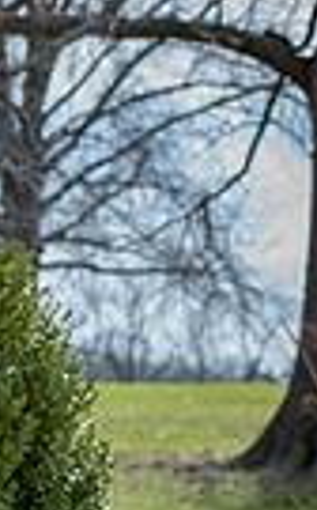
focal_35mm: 219
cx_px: -755
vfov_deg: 9.5
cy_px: 531
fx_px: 3037
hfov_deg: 5.5
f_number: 5.6
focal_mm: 50
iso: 400
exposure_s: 1/500
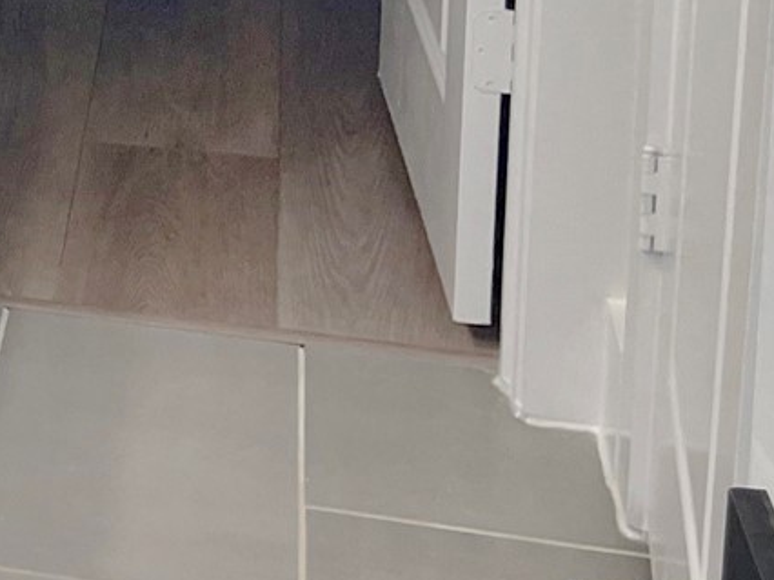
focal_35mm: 125
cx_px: -790
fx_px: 2793
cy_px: -455
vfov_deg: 11.1
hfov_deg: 13.5
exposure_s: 1/120
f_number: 1.6
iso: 50
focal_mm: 5.1
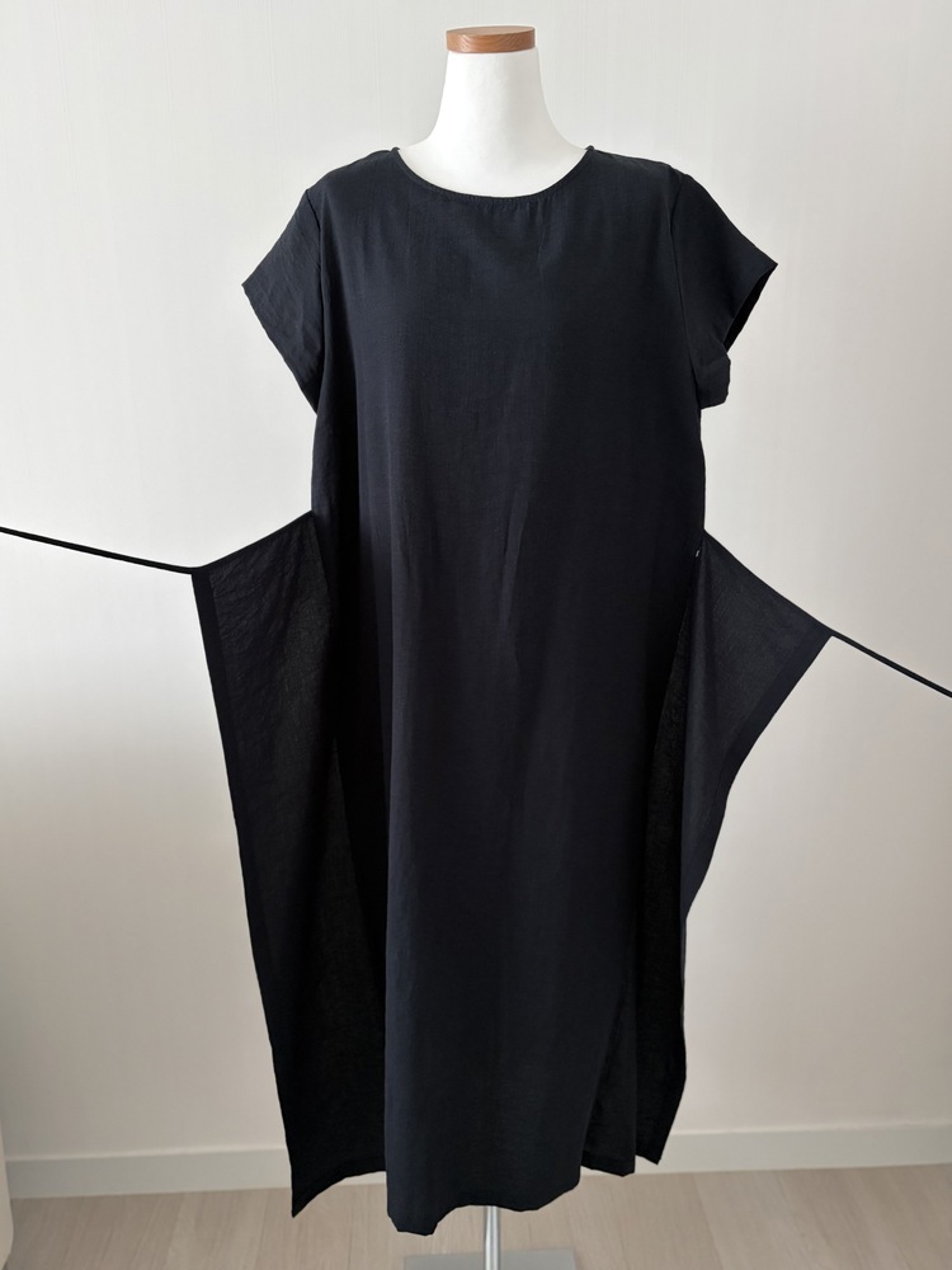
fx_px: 953
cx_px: 476
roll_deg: +2.9
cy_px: 635
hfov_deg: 53.1
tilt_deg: -16.0
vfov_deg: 67.3
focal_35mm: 26
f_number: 1.6
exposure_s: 1/60
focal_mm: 5.96
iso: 320
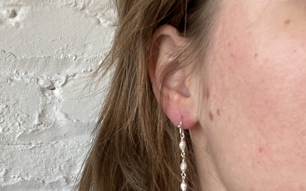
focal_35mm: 52
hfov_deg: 38.7
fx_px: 434
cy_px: 210
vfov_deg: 23.3
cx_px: 120
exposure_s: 1/50
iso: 320
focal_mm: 2.71
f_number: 2.2
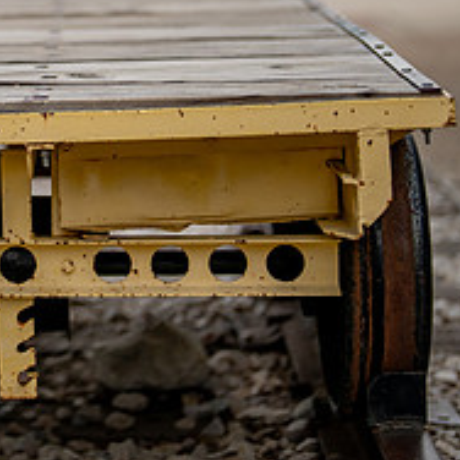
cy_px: -18
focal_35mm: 151
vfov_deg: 11.4
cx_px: -140
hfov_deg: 11.3
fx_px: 2270
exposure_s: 1/2000
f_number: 1.2
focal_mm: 50
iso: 250
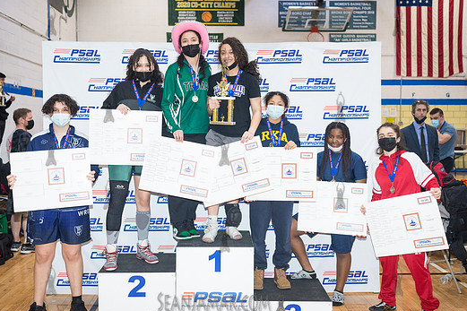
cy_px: 150
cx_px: 224
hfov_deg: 49.6
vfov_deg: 34.2
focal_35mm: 39
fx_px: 506
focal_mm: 35
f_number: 5
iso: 4000
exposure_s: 1/250
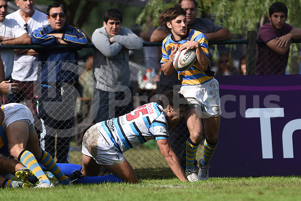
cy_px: 100
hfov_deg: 4.9
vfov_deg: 3.3
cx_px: 150
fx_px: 3512
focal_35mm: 420
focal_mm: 420
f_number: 4
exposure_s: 1/2000
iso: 250
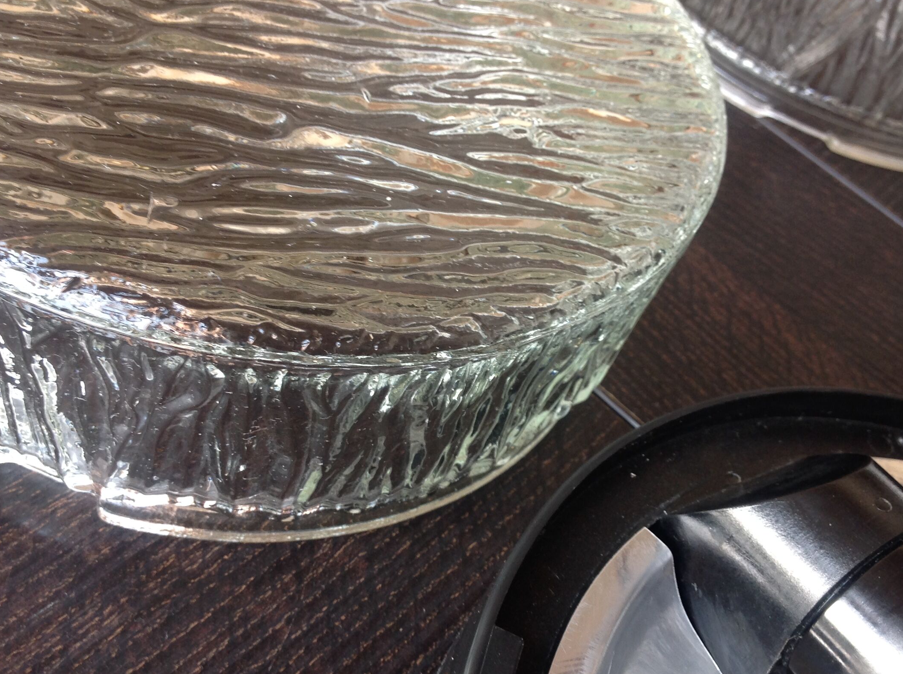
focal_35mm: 43
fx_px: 1120
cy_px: 361
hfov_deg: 43.9
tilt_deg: -47.8
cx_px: 461
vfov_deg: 33.5
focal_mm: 4.28
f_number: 2.4
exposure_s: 1/15
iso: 64
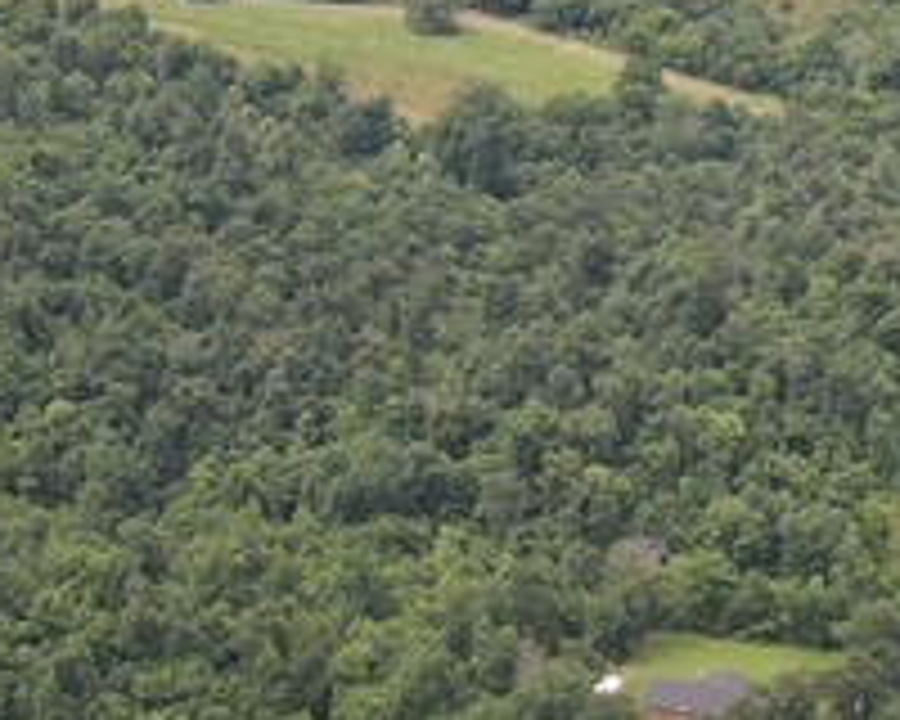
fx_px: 3196
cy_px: 837
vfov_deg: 12.6
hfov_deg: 15.8
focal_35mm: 120
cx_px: 806
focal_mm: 4.5
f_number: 2.8
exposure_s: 1/80
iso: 100
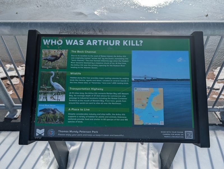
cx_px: 112
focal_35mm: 24
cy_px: 84
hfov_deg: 71.5
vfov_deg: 57.0
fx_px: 156
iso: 20
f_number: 1.68
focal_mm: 6.9
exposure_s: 1/2008
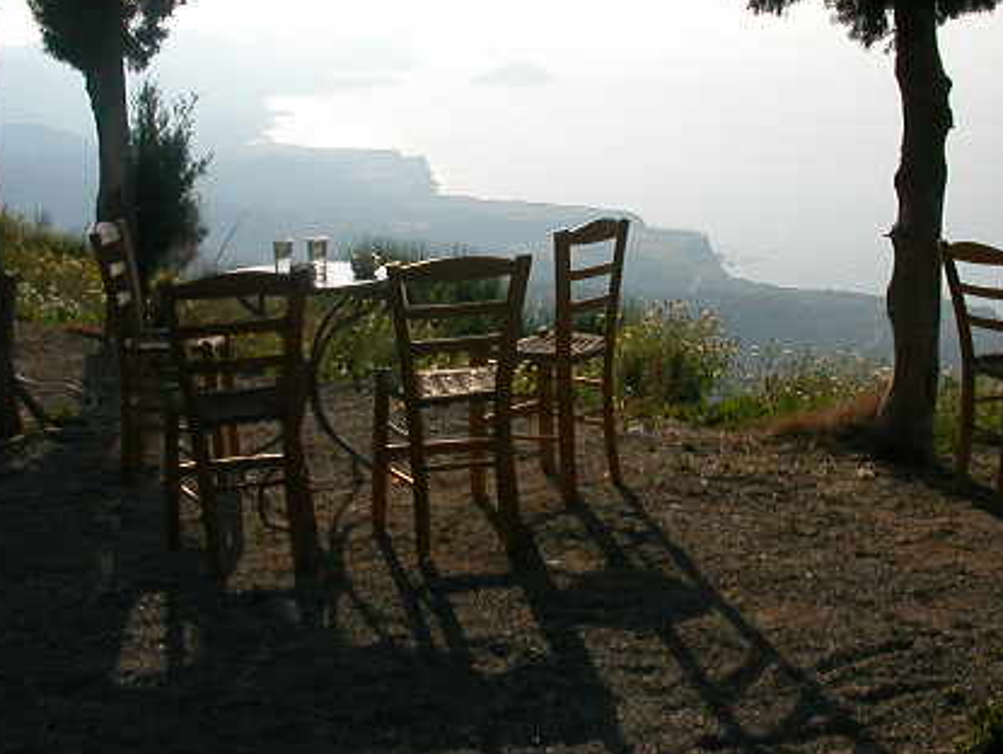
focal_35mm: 57
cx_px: 546
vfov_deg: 25.6
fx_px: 1653
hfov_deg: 33.7
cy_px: 300
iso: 100
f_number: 4.5
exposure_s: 1/1054
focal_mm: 5.6
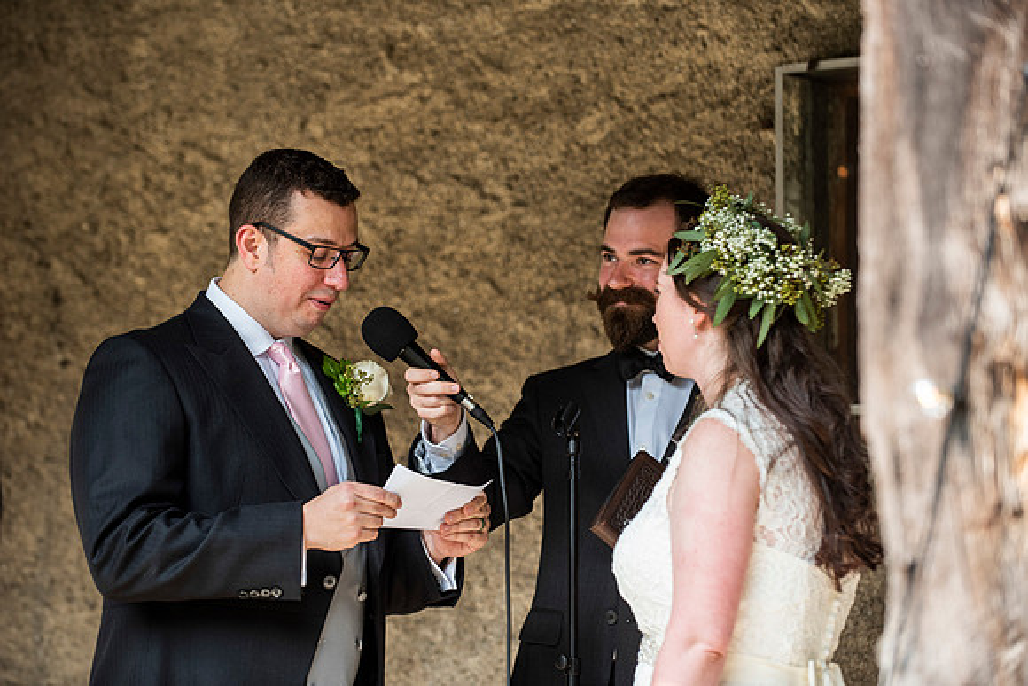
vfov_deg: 10.6
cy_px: 343
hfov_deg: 15.8
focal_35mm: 130
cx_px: 514
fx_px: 3713
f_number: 3.5
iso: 400
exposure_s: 1/640
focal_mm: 130
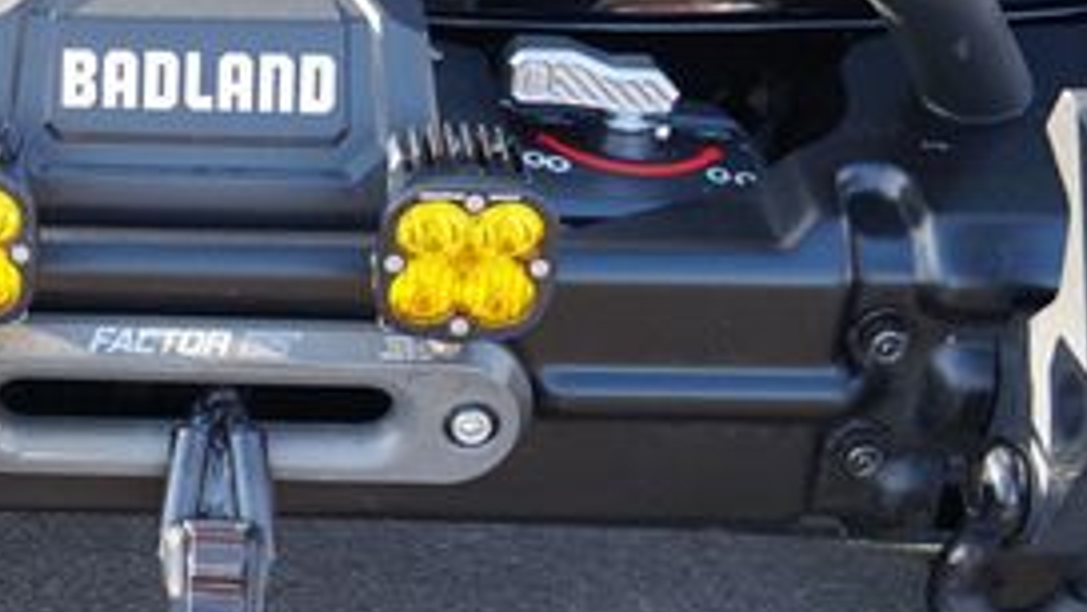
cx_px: 96
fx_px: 2133
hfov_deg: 27.5
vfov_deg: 16.3
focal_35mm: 74
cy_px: 244
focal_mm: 20
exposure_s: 1/160
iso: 320
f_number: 4
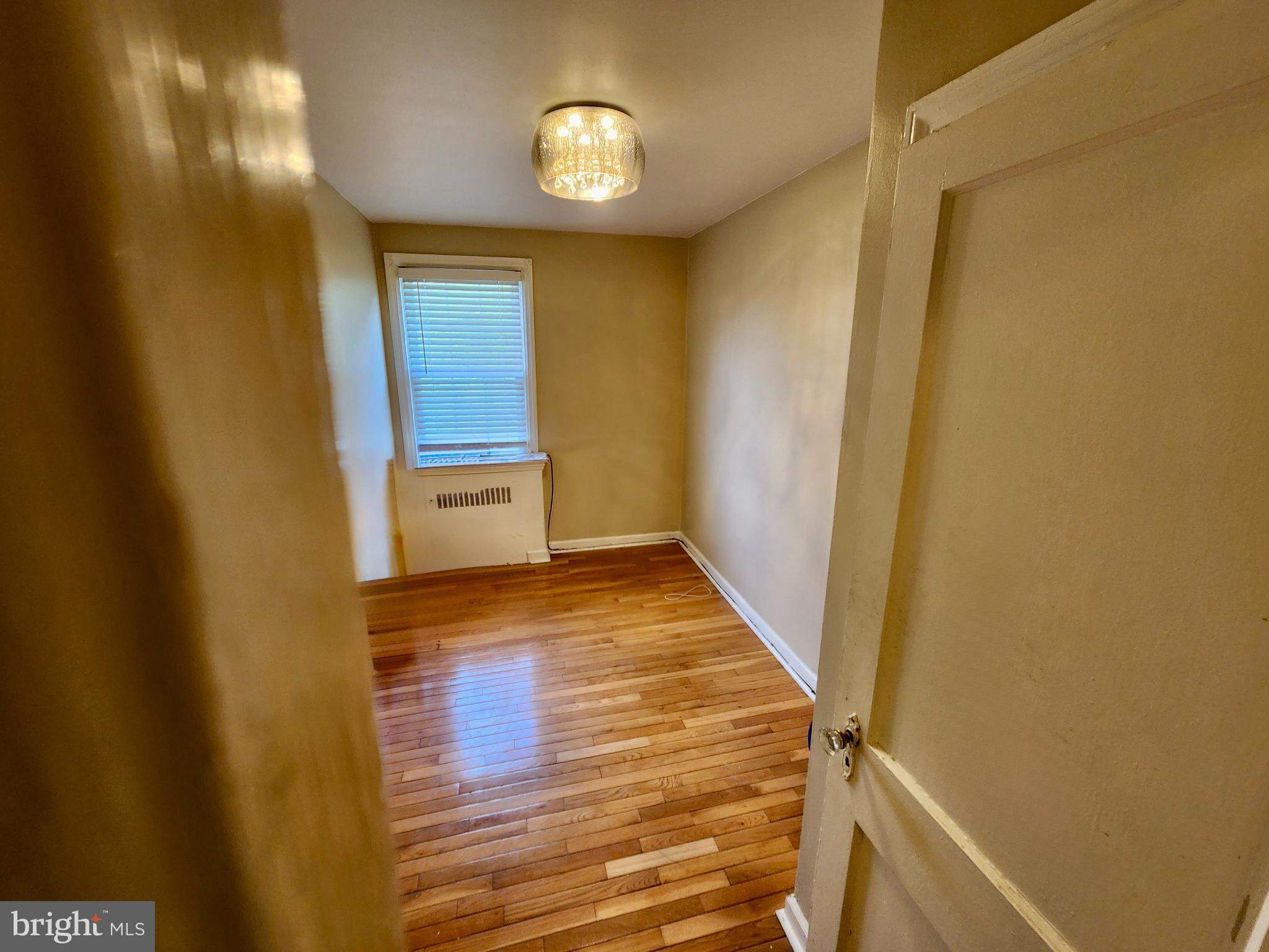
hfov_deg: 106.2
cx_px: 634
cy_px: 476
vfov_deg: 89.9
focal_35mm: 13
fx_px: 477
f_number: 2.2
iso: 200
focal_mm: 2.2
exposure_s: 1/60
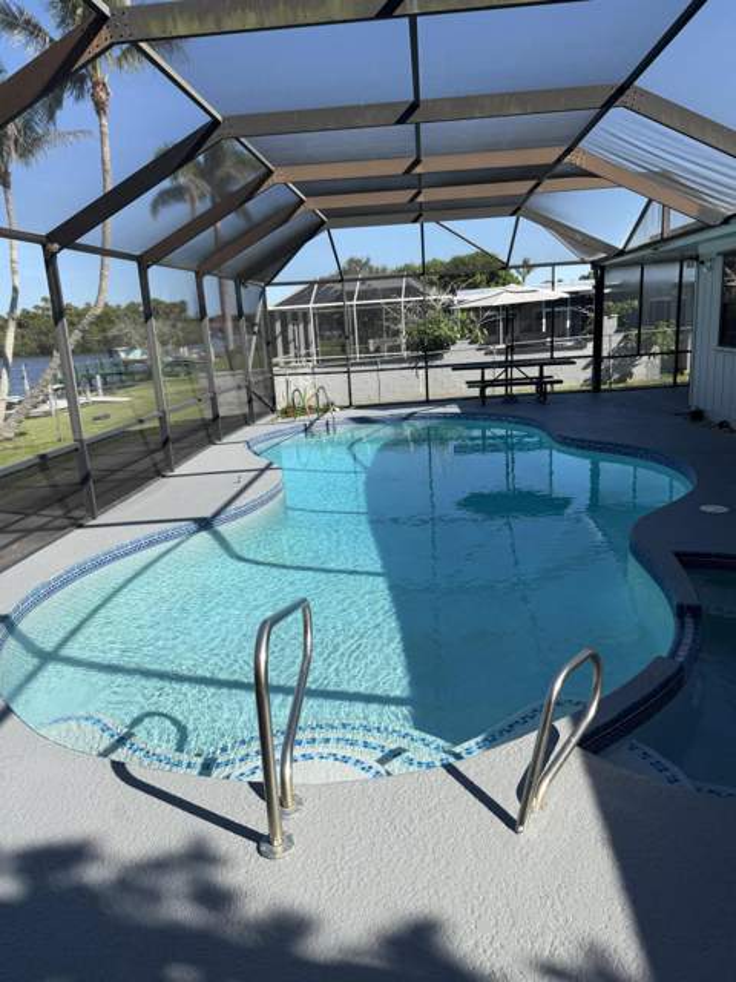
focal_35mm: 24
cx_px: 368
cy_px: 491
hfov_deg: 56.8
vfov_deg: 71.6
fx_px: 680
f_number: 1.78
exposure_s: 1/2053
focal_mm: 6.76
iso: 80
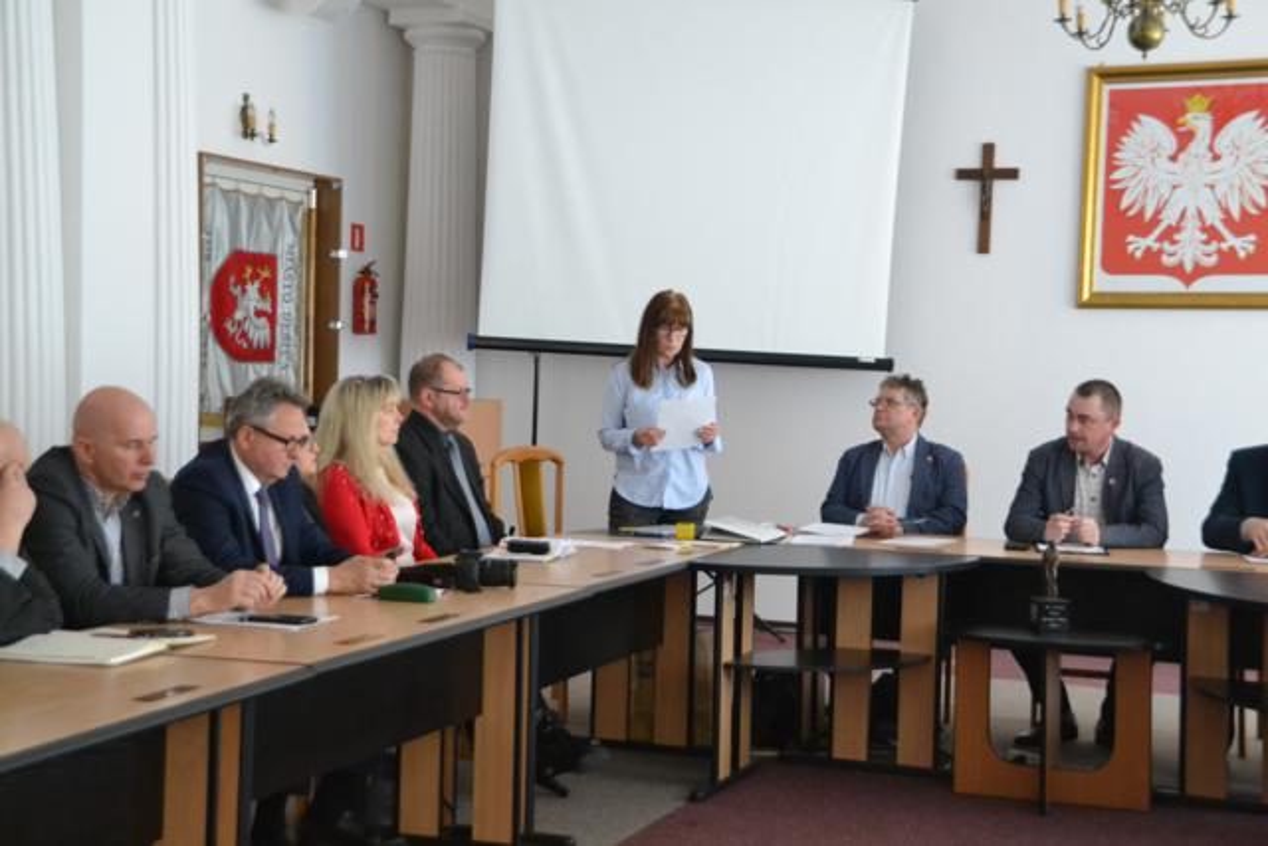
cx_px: 634
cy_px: 423
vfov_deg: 18.2
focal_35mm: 75
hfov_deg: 27.0
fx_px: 2642
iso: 3200
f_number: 4.8
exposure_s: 1/400
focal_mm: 50
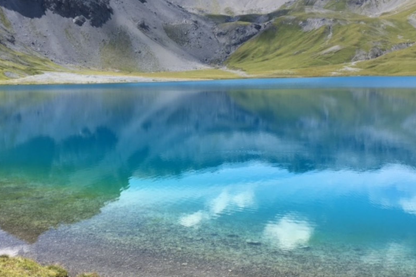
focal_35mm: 39
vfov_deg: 34.2
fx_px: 451
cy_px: 150
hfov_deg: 49.4
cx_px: 178
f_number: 2.2
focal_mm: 4.15
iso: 25
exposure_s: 1/810
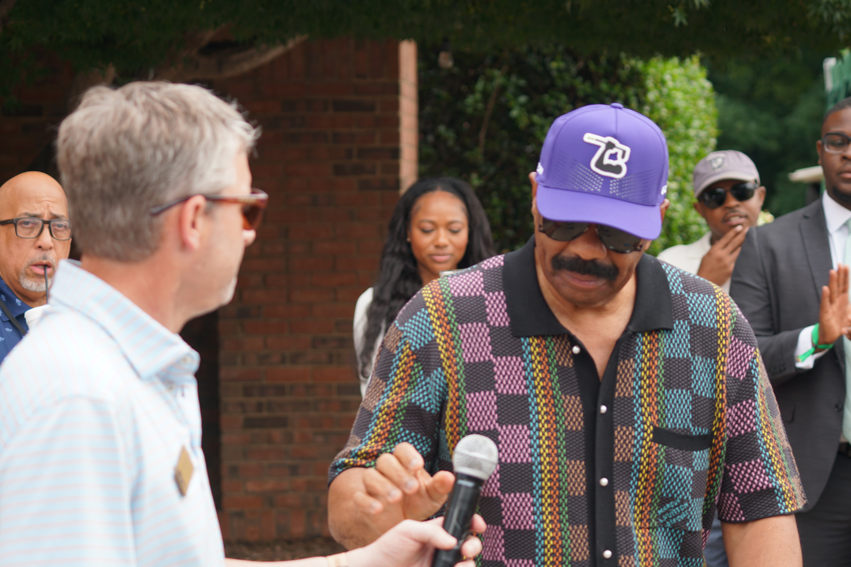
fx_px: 2482
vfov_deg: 13.0
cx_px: 426
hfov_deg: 19.5
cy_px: 284
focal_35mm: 105
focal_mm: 70
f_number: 4
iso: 100
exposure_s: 1/160
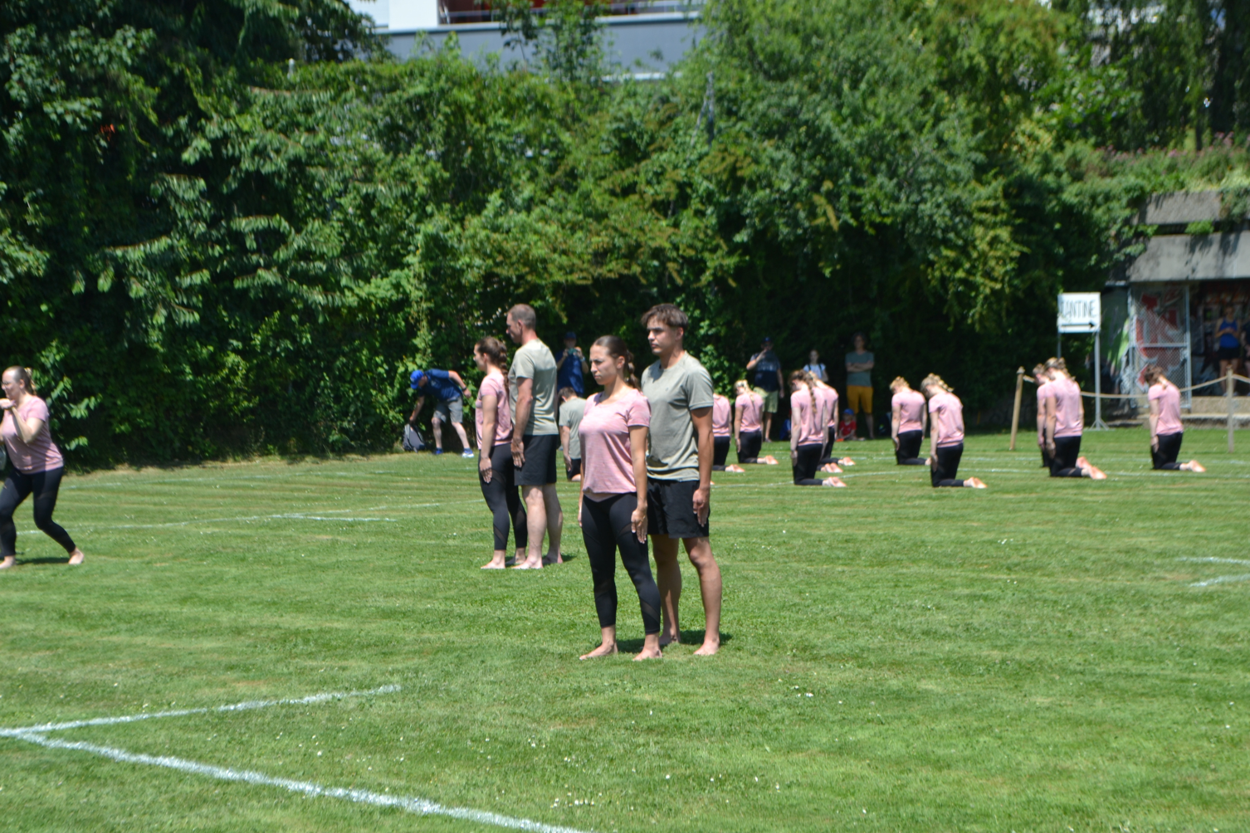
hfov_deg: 24.6
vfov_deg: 16.6
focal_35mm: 82
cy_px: 416
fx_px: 2864
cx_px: 625
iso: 100
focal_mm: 55
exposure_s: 1/200
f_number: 7.1
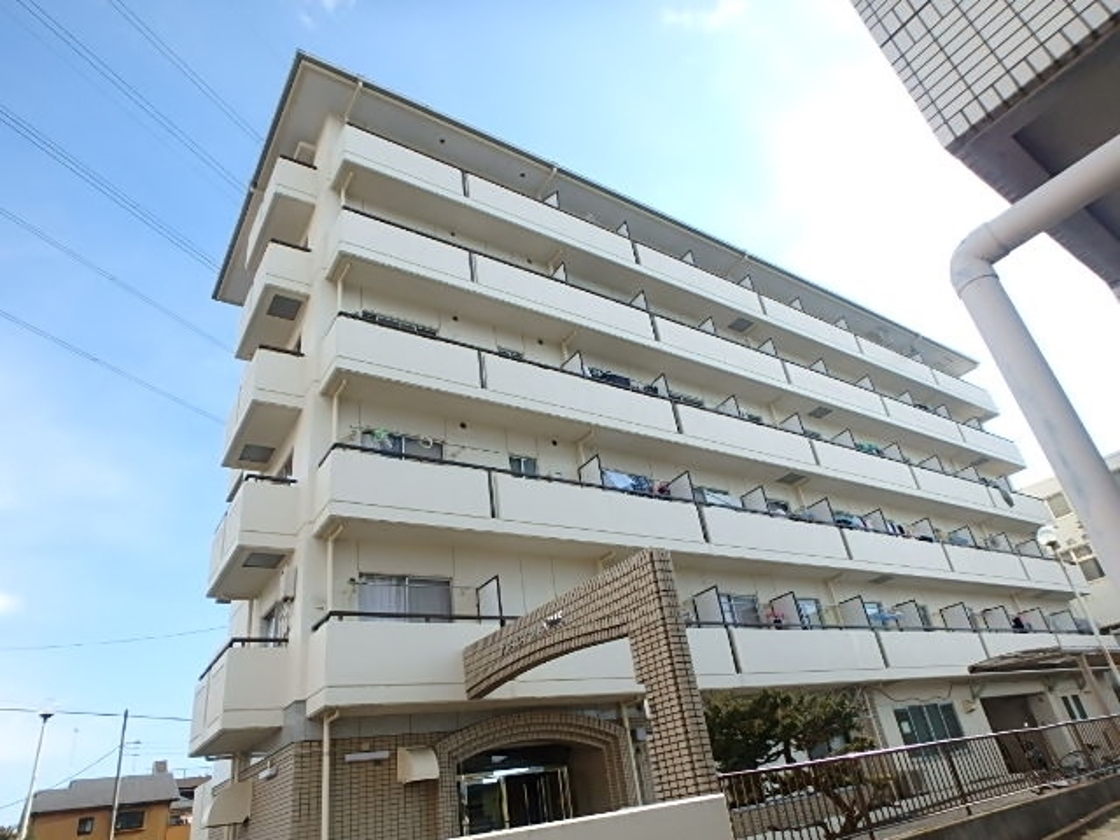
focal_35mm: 21
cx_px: 560
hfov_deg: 79.0
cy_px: 420
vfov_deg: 63.4
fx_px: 679
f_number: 3.5
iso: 125
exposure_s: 1/640
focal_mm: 3.7
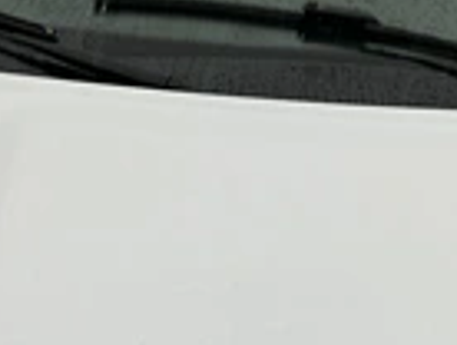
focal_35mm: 81
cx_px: 252
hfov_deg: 24.1
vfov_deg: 17.5
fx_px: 1071
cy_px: 408
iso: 25
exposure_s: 1/92
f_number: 1.8
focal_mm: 3
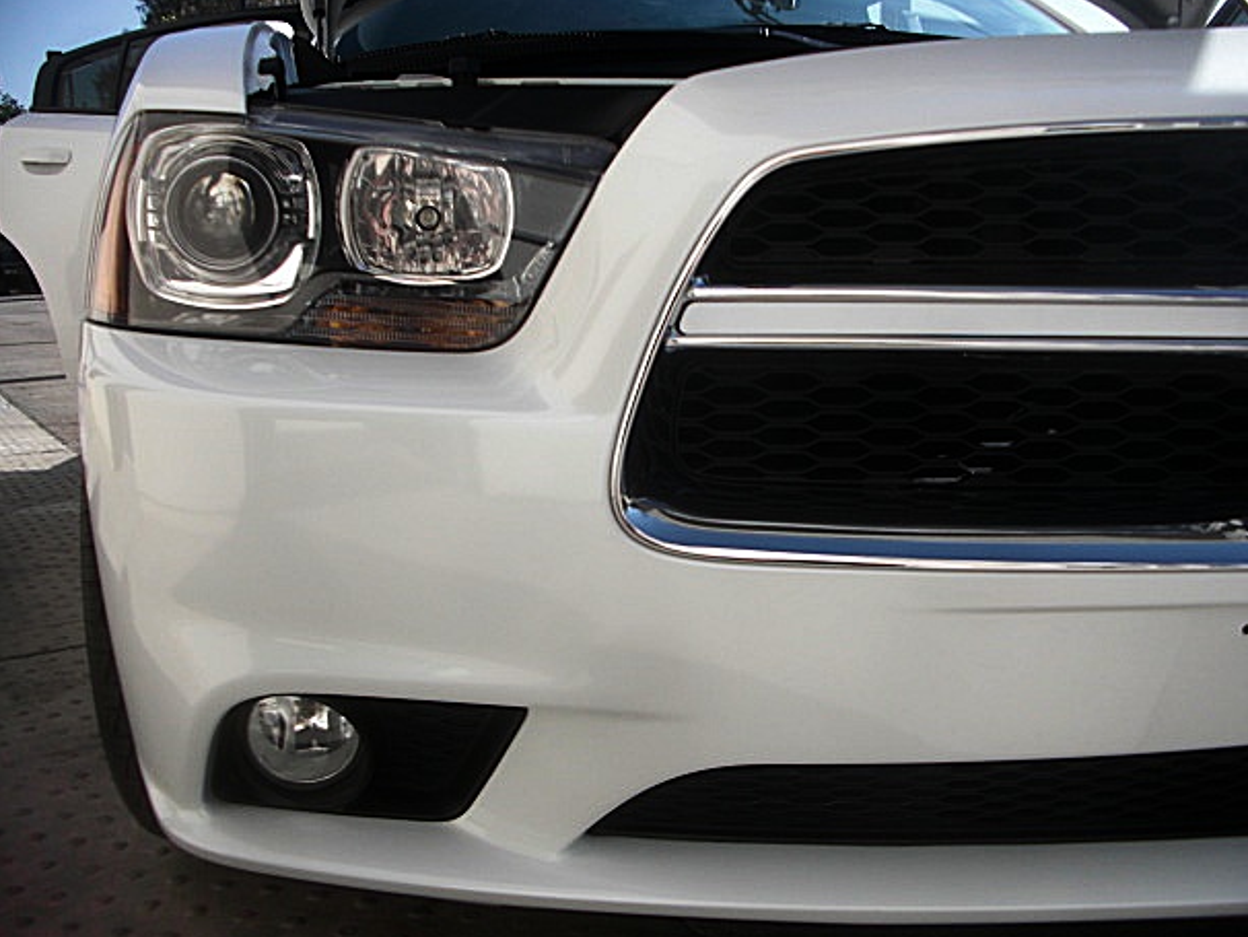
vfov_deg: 37.7
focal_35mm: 38
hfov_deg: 48.9
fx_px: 1371
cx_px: 655
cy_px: 455
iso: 50
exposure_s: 1/800
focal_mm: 6.3
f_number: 2.8
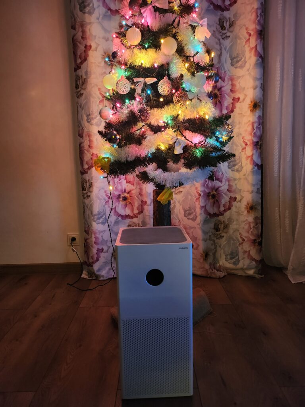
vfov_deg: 71.6
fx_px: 282
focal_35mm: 24
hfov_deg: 56.8
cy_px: 204
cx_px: 152
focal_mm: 5
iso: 800
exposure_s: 1/25
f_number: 1.8
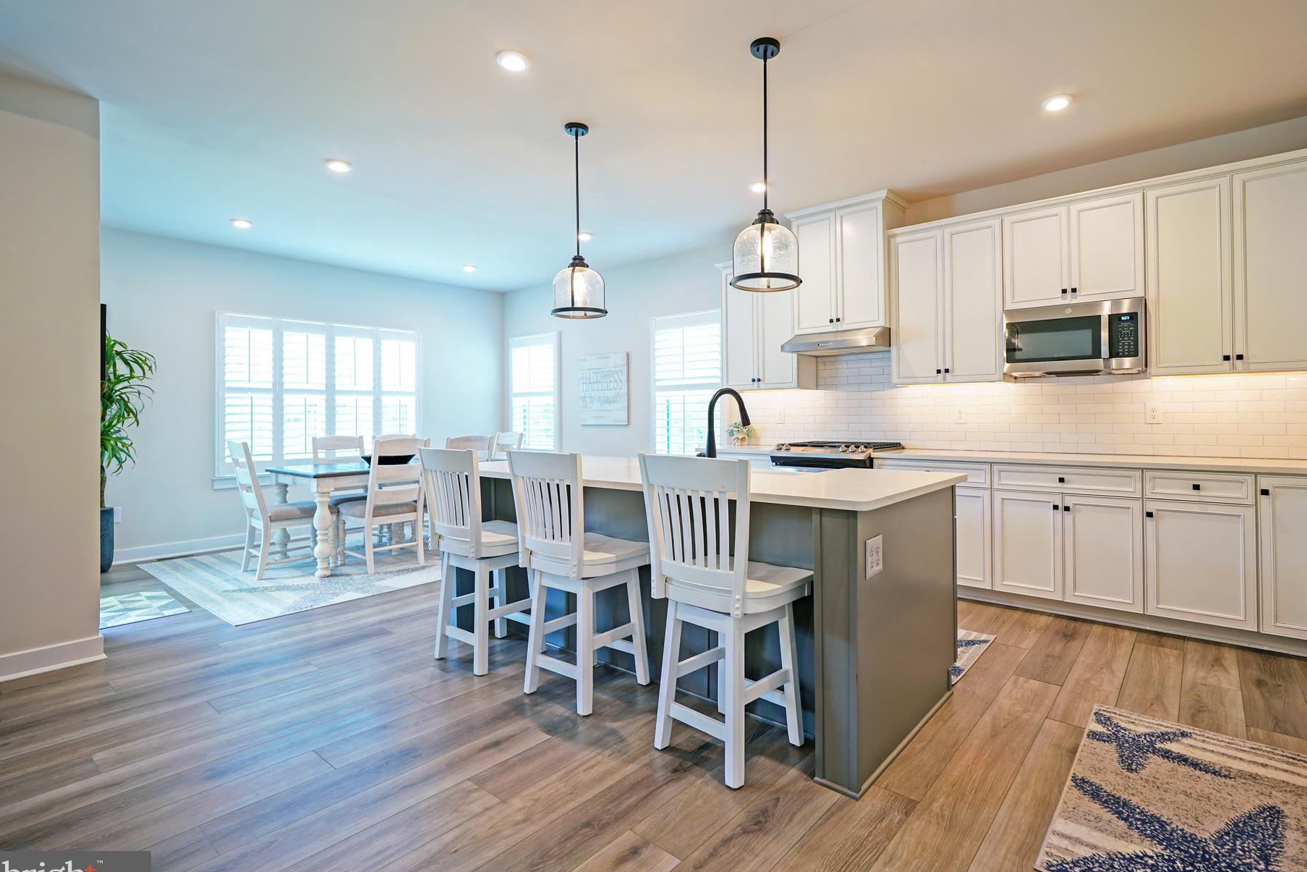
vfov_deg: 70.4
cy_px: 410
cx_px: 731
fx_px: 617
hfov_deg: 92.8
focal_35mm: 17
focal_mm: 10
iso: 160
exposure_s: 1/30
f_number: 2.8
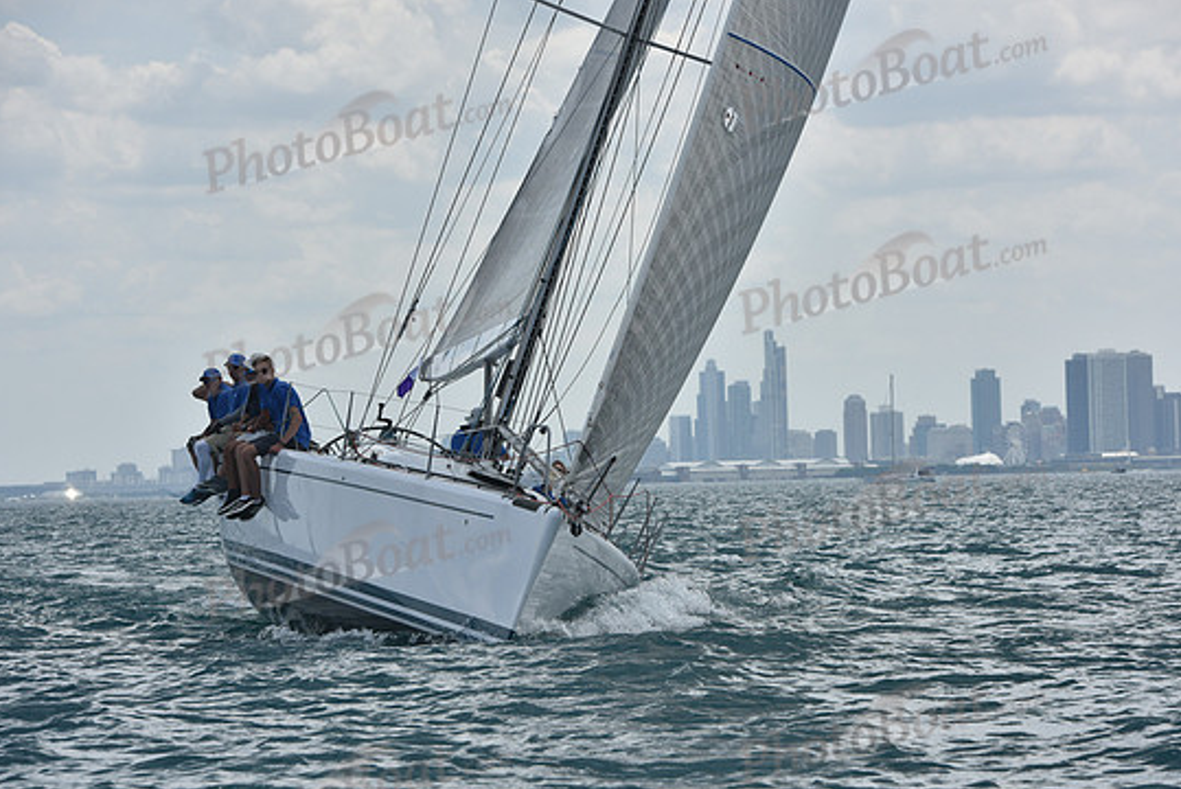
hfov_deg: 13.2
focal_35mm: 156
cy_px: 422
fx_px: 5120
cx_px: 627
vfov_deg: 8.8
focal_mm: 145
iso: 250
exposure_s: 1/1250
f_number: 8
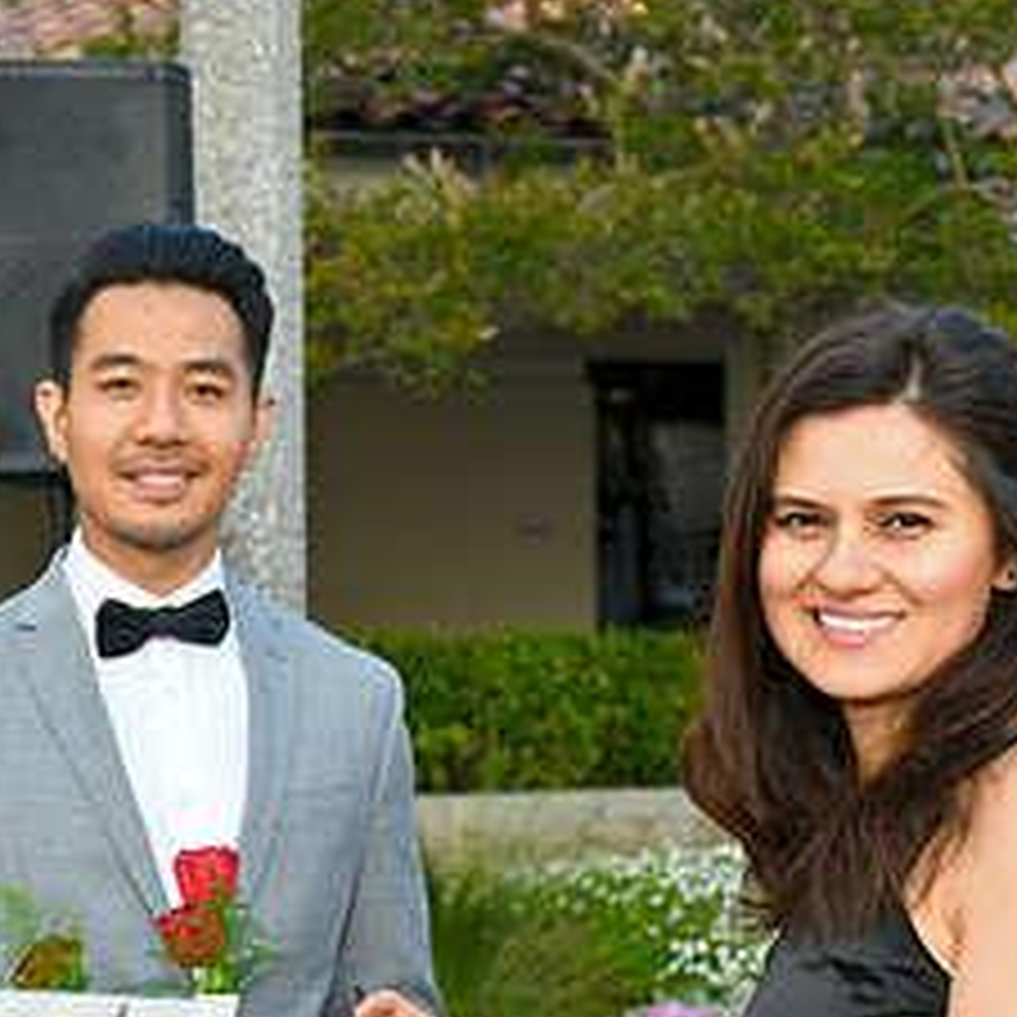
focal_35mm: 83
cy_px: 592
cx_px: 225
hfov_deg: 20.7
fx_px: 2759
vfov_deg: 20.9
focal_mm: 38
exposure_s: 1/250
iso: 500
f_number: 5.6
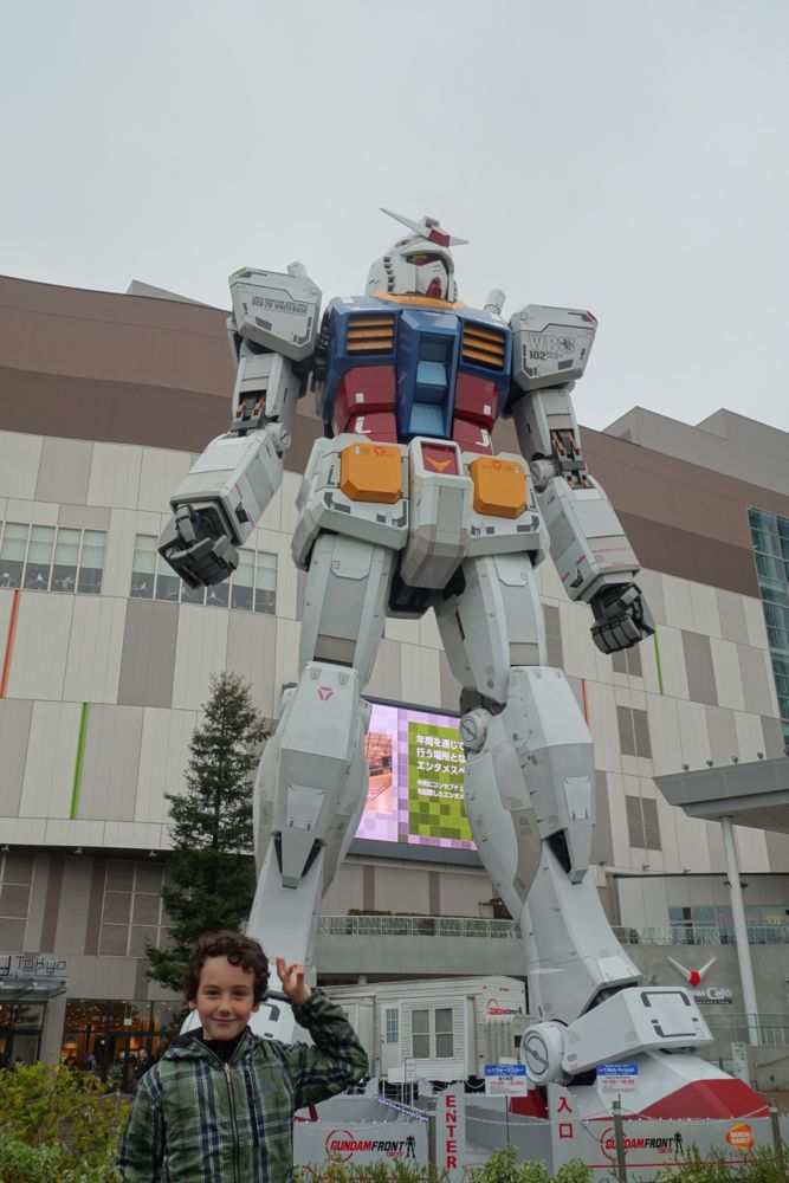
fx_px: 1052
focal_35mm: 32
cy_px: 592
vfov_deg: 58.7
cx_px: 394
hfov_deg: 41.1
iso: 125
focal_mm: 12.03
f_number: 5.6
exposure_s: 1/125
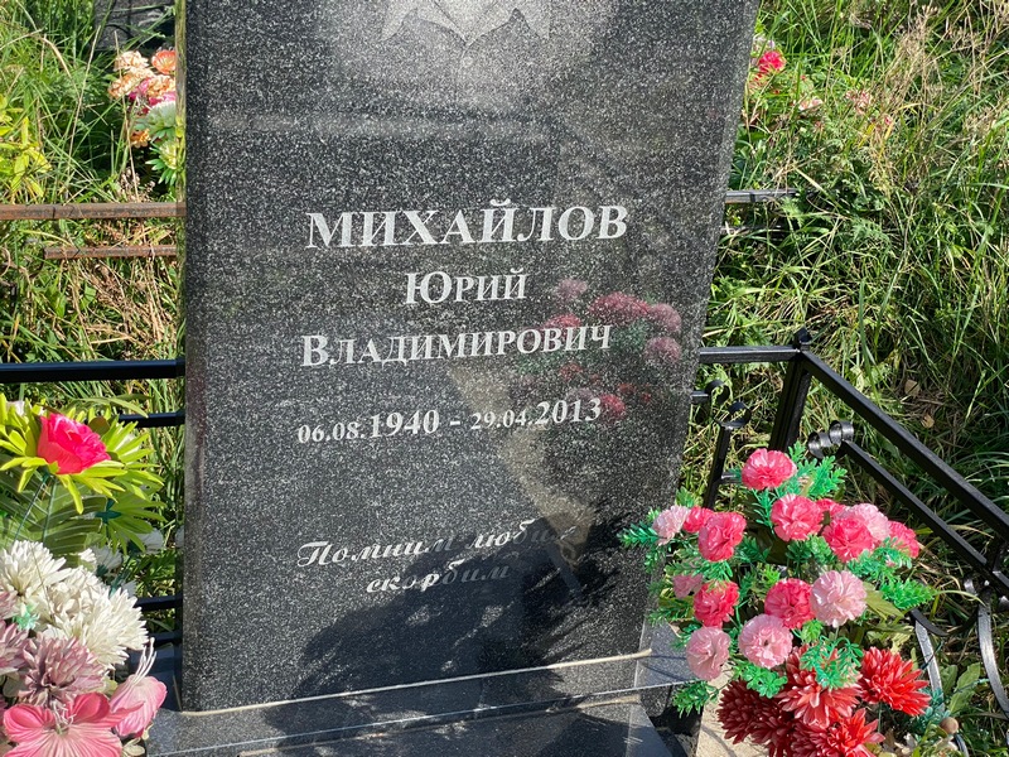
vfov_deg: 28.0
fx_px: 1516
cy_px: 378
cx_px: 504
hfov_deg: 36.8
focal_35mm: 52
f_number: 2
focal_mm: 6
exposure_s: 1/457
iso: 20
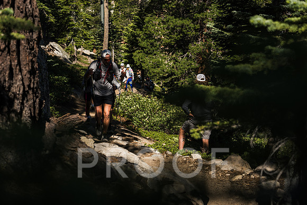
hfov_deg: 39.6
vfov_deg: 27.0
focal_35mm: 50
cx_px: 154
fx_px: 426
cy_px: 102
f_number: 4.5
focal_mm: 50
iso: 100
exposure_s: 1/2000
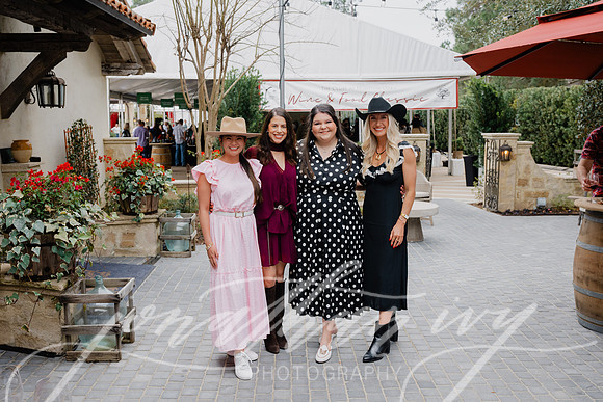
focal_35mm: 35
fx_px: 586
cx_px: 302
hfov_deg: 54.4
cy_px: 201
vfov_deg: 37.9
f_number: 5.6
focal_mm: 35
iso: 500
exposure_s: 1/250
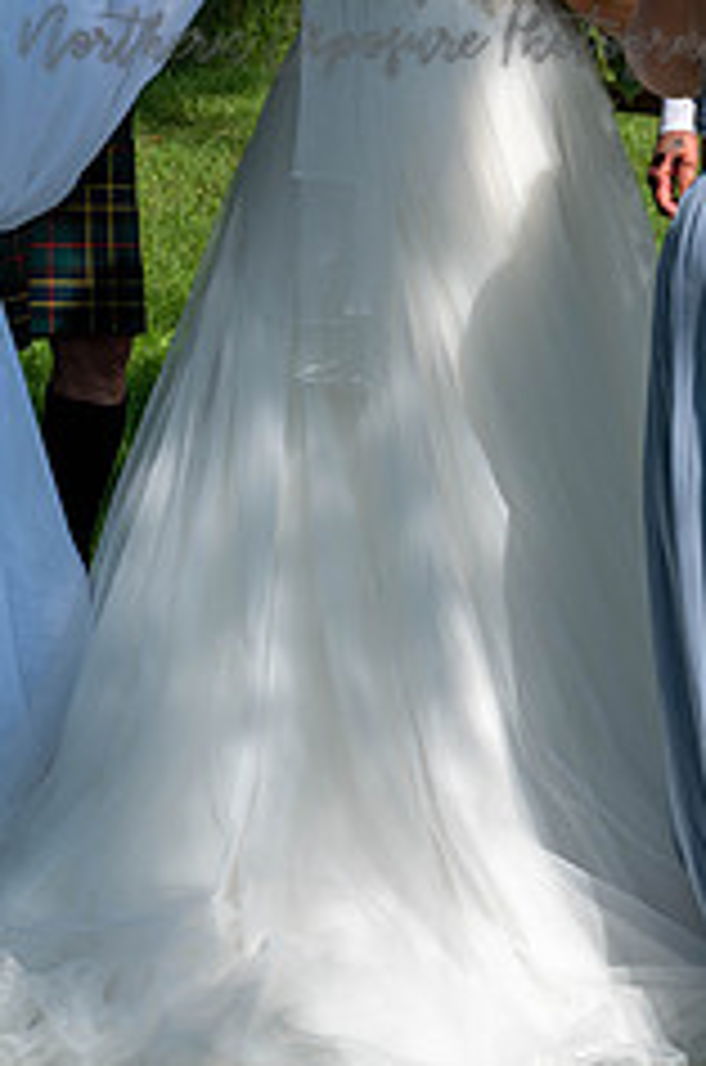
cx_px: 632
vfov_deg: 15.3
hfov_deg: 10.2
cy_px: 211
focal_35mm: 133
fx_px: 3929
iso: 100
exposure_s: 1/400
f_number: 7.1
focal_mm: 70
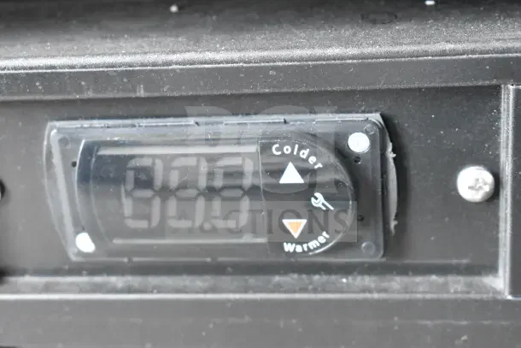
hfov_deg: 28.1
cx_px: 260
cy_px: 174
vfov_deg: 18.9
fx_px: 1042
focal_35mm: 72
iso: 14400
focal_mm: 48
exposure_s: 1/80
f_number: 5.3
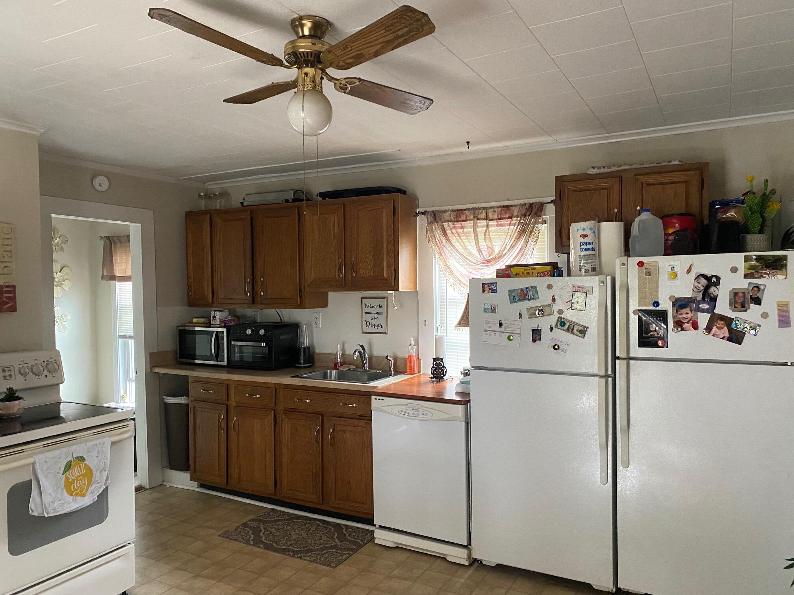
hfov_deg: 67.3
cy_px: 298
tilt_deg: -1.2
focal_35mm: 26
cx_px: 397
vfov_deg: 53.1
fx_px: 596
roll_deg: +0.7
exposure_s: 1/52
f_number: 1.8
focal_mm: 4.25
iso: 500
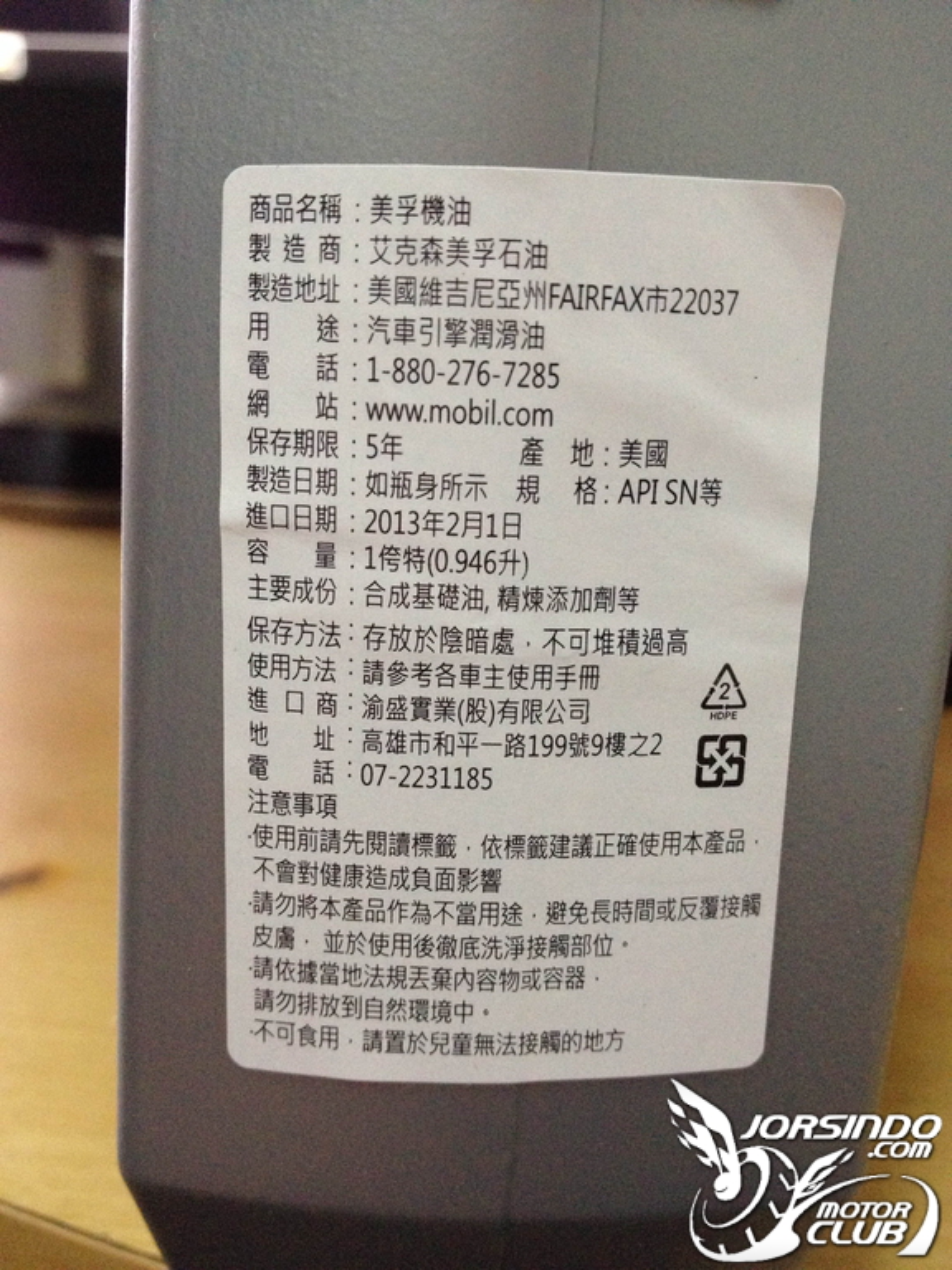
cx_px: 476
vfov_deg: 52.6
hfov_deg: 40.7
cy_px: 635
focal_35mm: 35
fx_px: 1283
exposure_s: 1/20
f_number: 2.4
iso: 400
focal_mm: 4.28
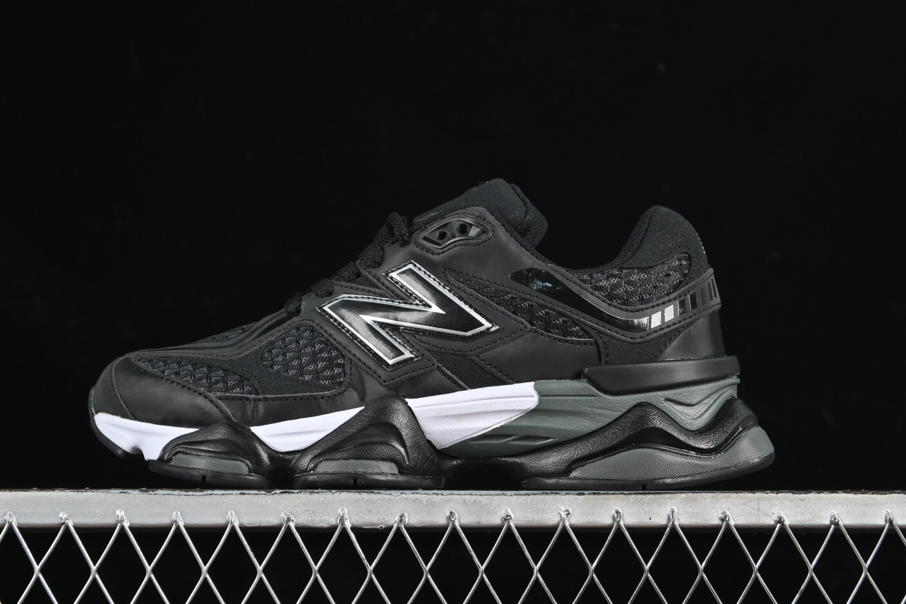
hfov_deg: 24.5
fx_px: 2089
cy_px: 283
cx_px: 432
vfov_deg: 16.5
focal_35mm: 83
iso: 125
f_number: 6.3
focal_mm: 50
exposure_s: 1/60
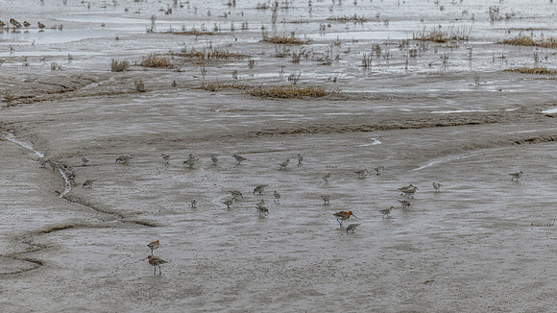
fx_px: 6187
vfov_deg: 2.9
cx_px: 278
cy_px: 185
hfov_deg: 5.2
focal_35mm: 419
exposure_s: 1/1600
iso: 640
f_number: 6.3
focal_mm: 400
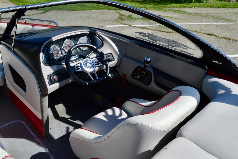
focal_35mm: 33
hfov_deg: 57.2
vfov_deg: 39.9
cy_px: 80
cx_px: 119
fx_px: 218
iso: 100
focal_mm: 22
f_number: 9
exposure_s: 1/320
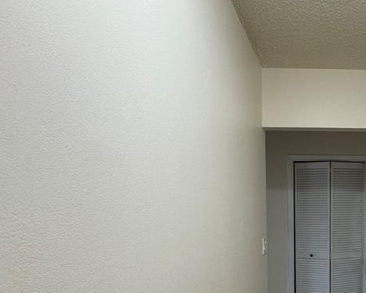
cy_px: 244
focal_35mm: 30
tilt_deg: -7.3
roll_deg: -0.6
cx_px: 332
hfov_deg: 51.6
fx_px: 325
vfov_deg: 45.5
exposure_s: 1/60
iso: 200
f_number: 2.2
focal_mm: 2.22
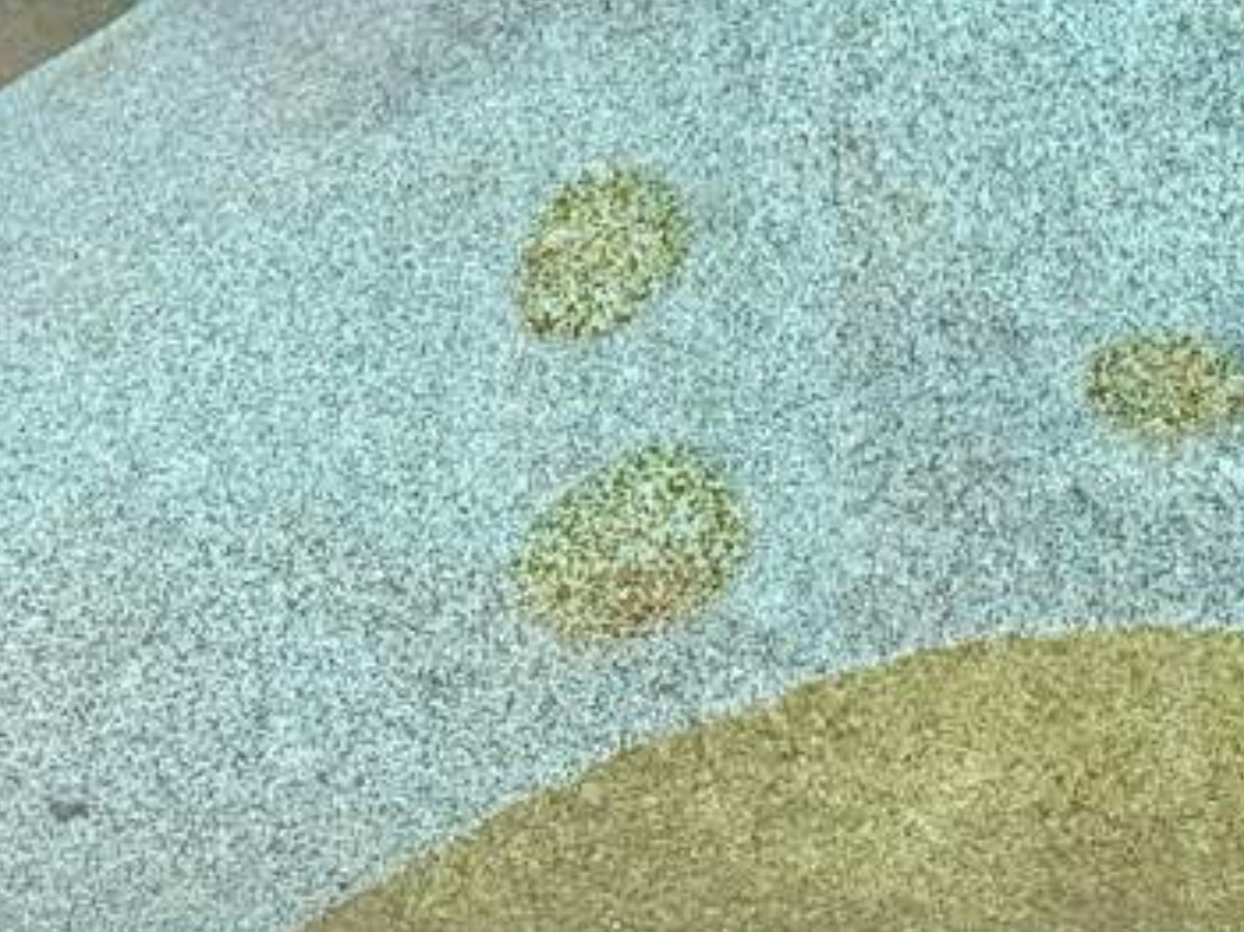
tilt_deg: -3.4
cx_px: 953
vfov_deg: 8.2
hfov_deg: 11.3
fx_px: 6287
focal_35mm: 175
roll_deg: +0.3
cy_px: -610
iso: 80
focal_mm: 6.76
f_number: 1.78
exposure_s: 1/121
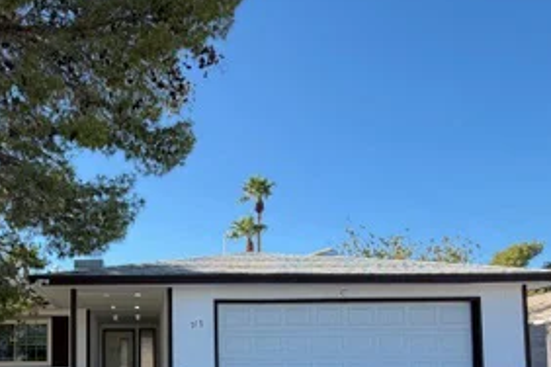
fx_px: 505
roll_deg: +0.1
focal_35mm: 33
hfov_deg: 54.7
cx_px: 141
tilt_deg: +3.6
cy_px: 346
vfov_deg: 36.8
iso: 40
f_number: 2.2
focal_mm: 2.22
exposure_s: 1/540
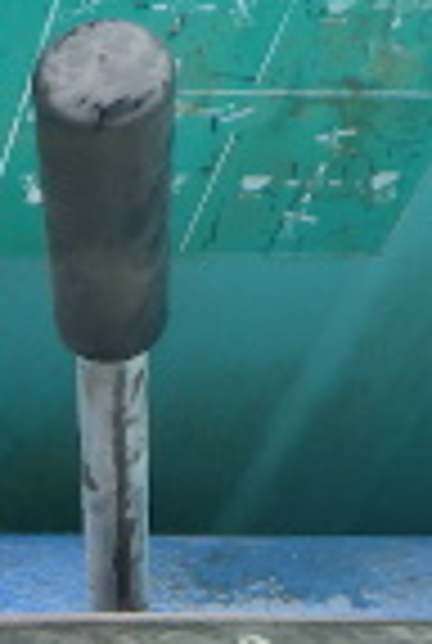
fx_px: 2329
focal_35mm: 130
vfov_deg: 15.3
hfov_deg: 10.0
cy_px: 739
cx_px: -360
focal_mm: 5
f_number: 3.5
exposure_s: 1/160
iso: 125
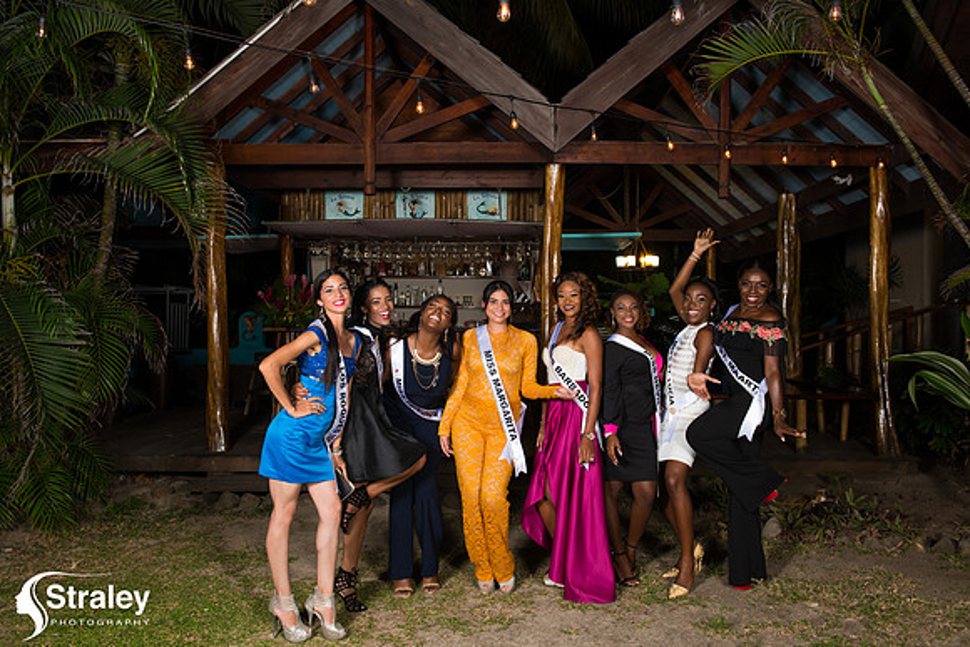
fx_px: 782
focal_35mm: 29
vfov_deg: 45.0
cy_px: 324
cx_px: 485
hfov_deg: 63.6
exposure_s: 1/80
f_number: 5.6
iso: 500
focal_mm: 29
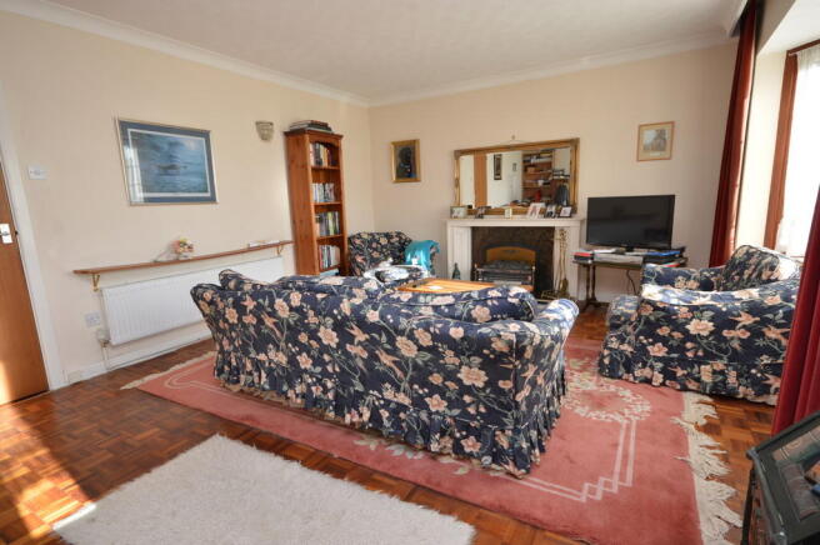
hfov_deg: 90.1
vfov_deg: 67.3
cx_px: 410
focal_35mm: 18
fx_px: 410
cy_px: 272
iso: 400
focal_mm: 12
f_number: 7.1
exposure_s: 1/50
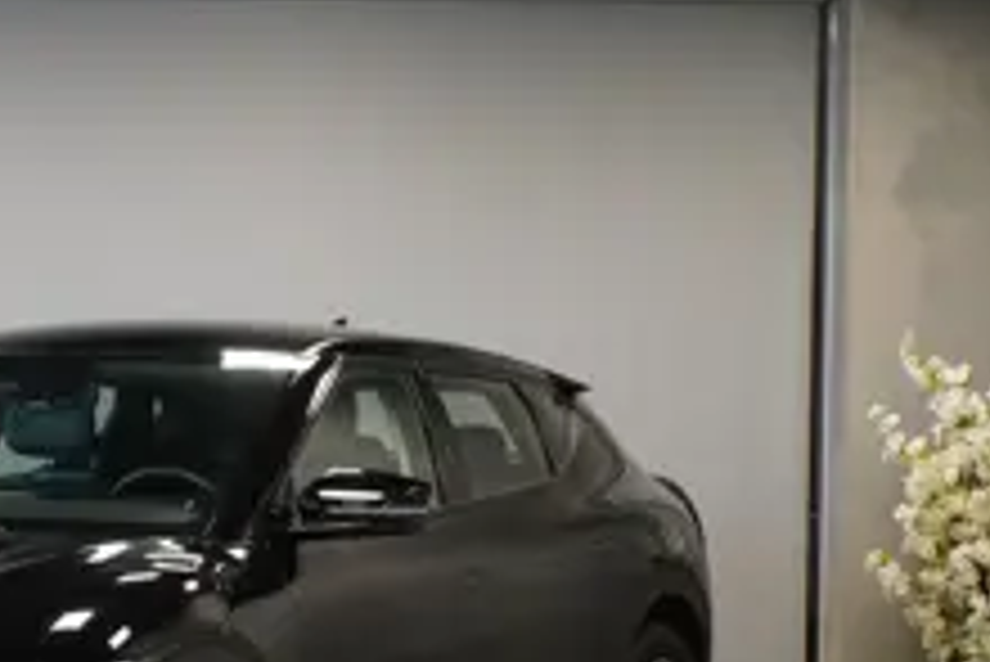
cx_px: 108
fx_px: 2944
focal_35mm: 107
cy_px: 536
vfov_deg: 12.8
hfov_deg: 18.8
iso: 2500
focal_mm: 49
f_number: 4.5
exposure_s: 1/160
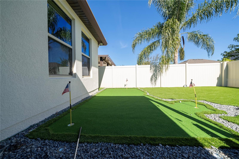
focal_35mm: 12
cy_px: 80
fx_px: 80
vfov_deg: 90.1
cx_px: 120
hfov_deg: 112.6
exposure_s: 1/60
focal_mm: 12
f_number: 11
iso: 125
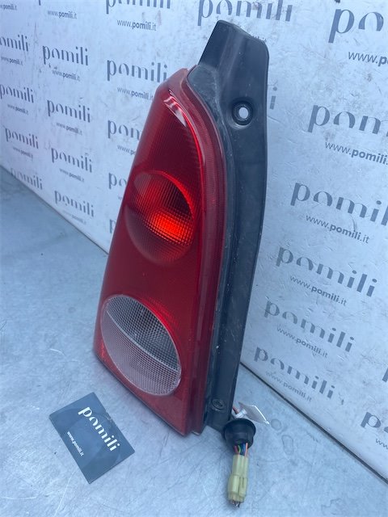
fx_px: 389
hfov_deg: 53.1
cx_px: 194
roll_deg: -16.1
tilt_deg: -37.3
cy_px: 258
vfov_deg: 67.3
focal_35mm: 26
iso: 32
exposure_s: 1/613
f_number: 1.8
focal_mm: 4.25
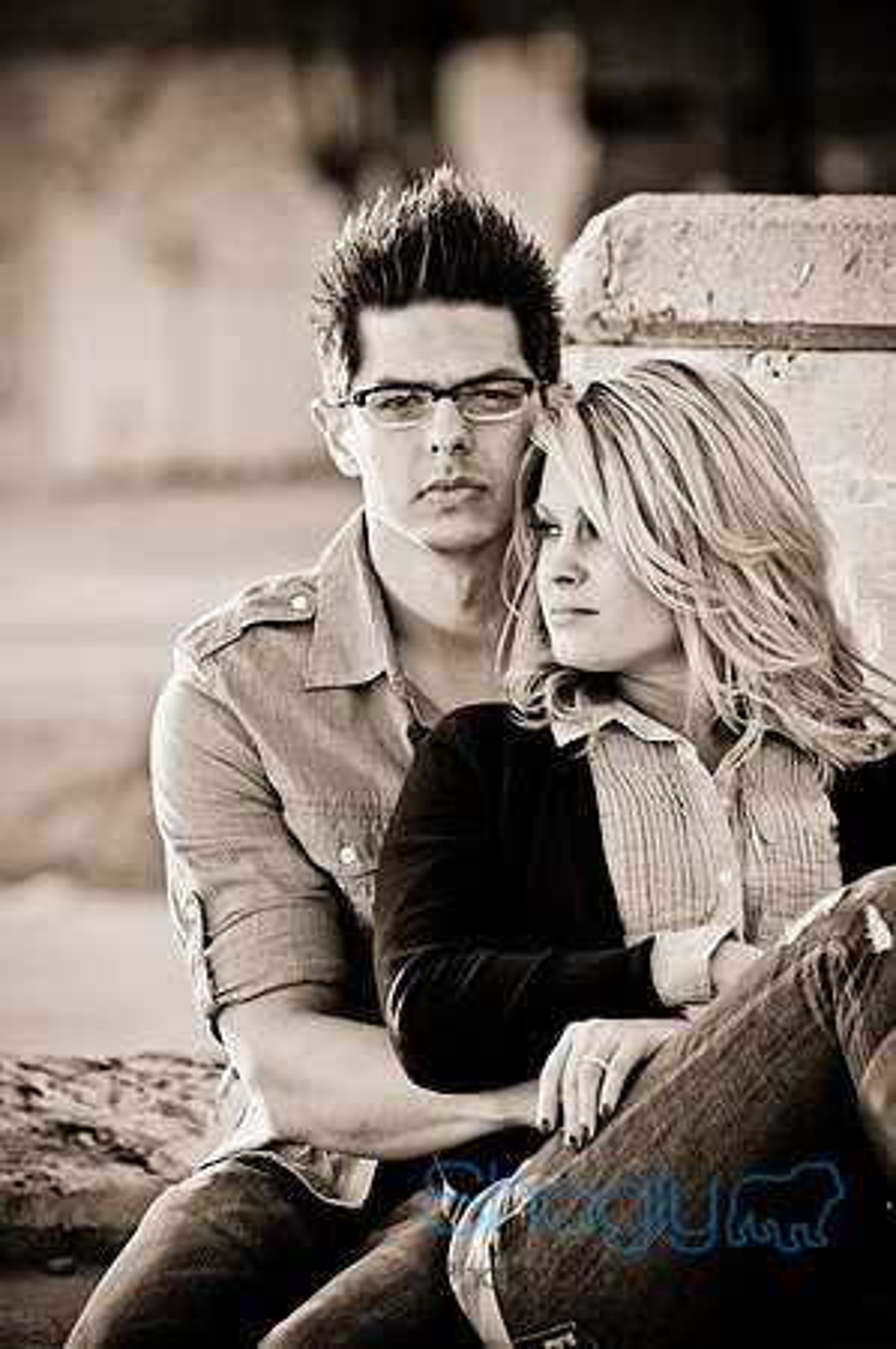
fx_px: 11225
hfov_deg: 4.6
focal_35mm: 300
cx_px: 448
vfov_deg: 6.9
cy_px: 674
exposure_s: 1/250
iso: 400
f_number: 5.6
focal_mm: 200
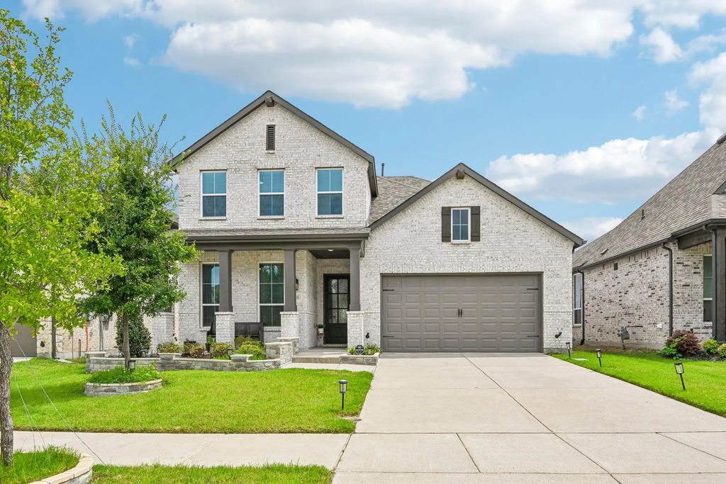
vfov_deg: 59.5
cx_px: 363
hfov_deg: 81.2
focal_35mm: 21
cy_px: 242
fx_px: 424
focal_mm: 21
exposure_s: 1/2000
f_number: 8
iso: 400
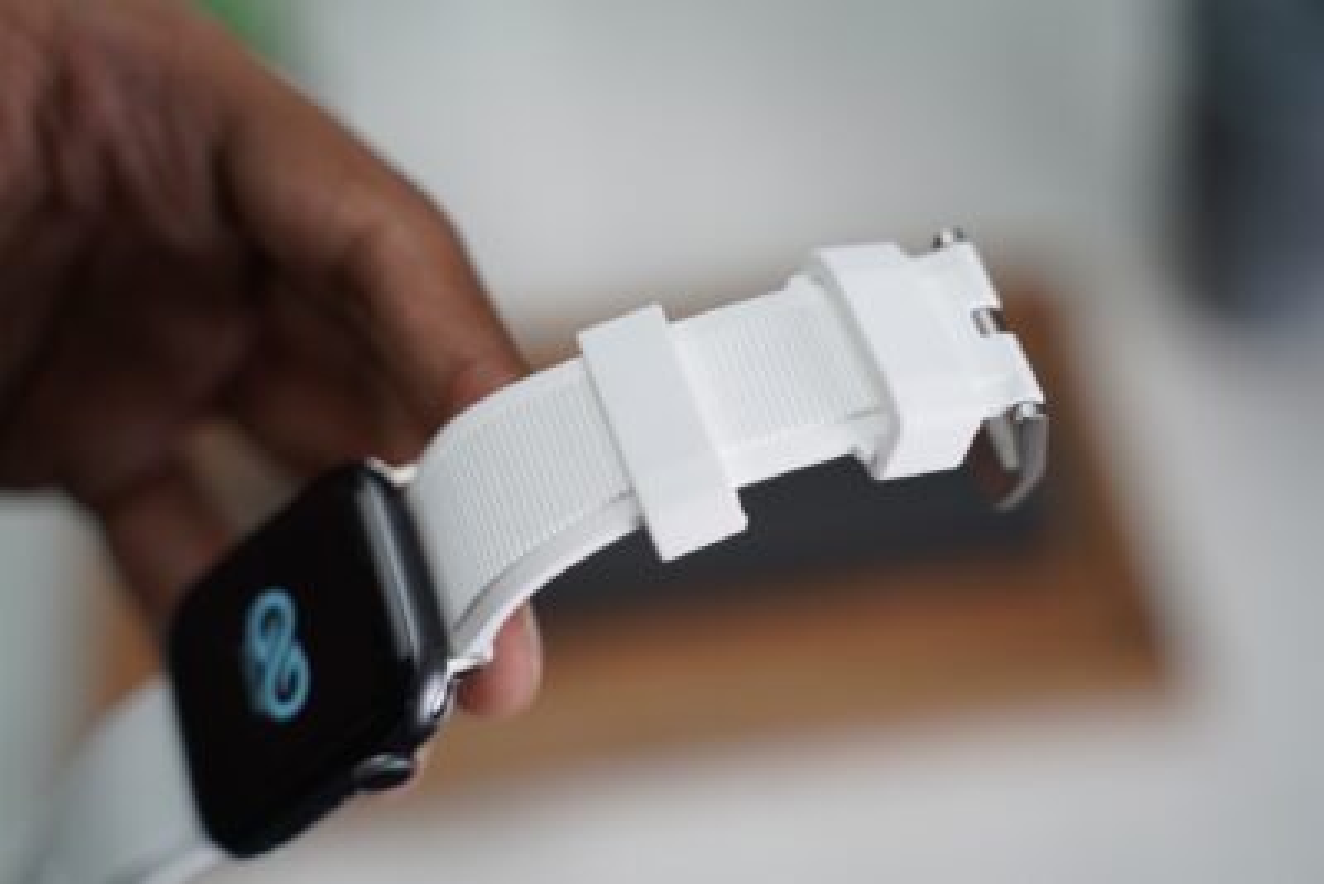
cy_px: 442
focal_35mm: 56
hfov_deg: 35.6
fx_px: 2060
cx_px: 662
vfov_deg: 24.2
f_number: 2.8
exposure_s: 1/320
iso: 1000
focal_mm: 56
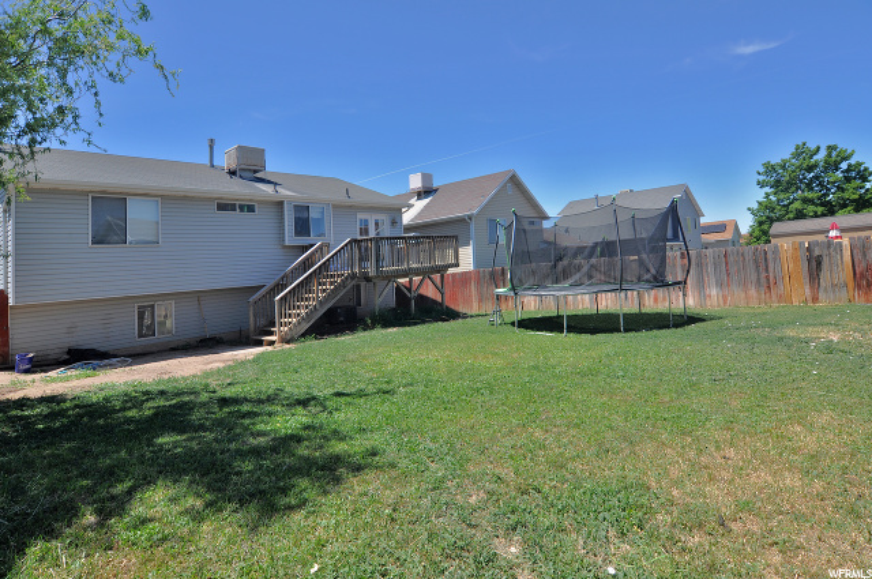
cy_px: 290
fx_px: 435
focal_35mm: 18
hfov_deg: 90.1
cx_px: 436
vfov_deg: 67.2
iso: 200
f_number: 8
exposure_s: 1/250
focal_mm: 12
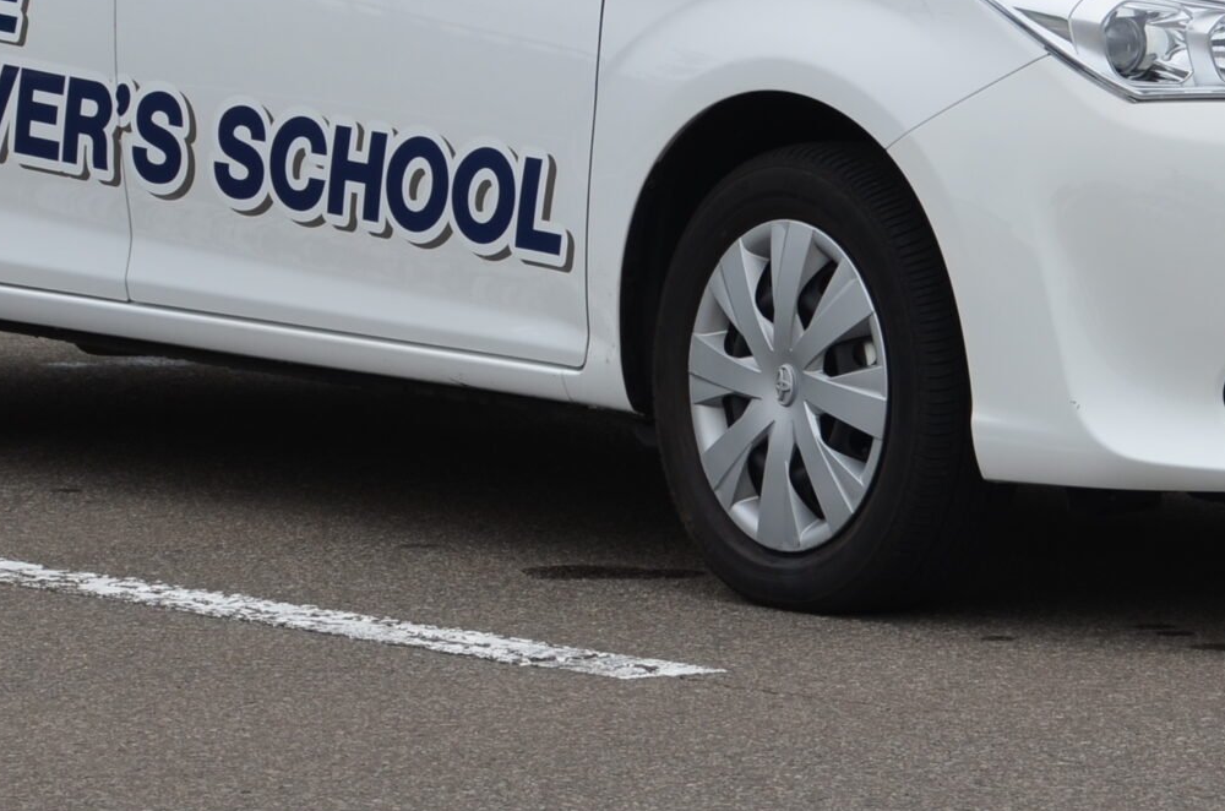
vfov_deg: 4.3
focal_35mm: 315
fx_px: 10695
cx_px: 714
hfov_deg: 6.6
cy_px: 2
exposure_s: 1/250
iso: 200
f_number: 8
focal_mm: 82
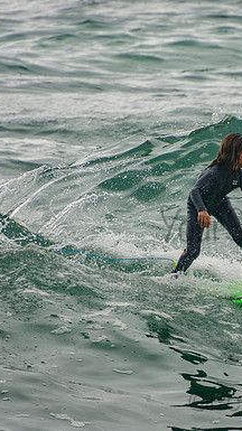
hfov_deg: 1.3
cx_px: 276
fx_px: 10836
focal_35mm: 948
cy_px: 216
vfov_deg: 2.3
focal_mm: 400
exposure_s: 1/1250
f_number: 5.6
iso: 280
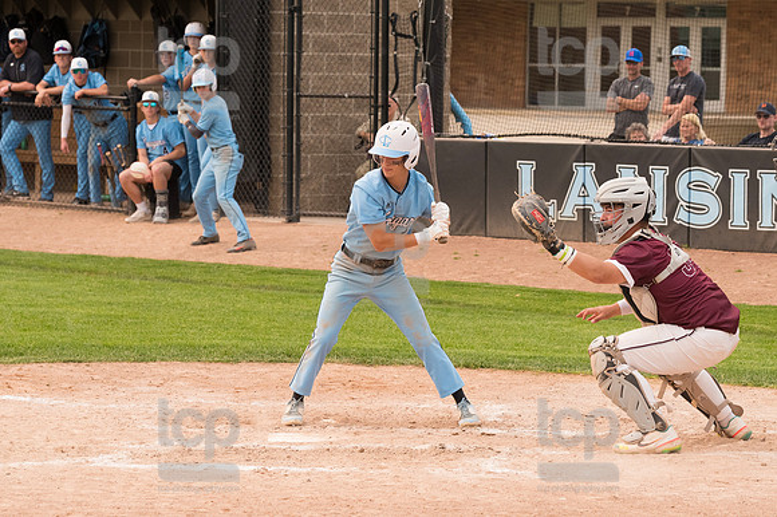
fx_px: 3753
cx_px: 388
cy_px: 258
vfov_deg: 7.9
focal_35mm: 174
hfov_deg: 11.8
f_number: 5.6
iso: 1000
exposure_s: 1/2000
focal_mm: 116
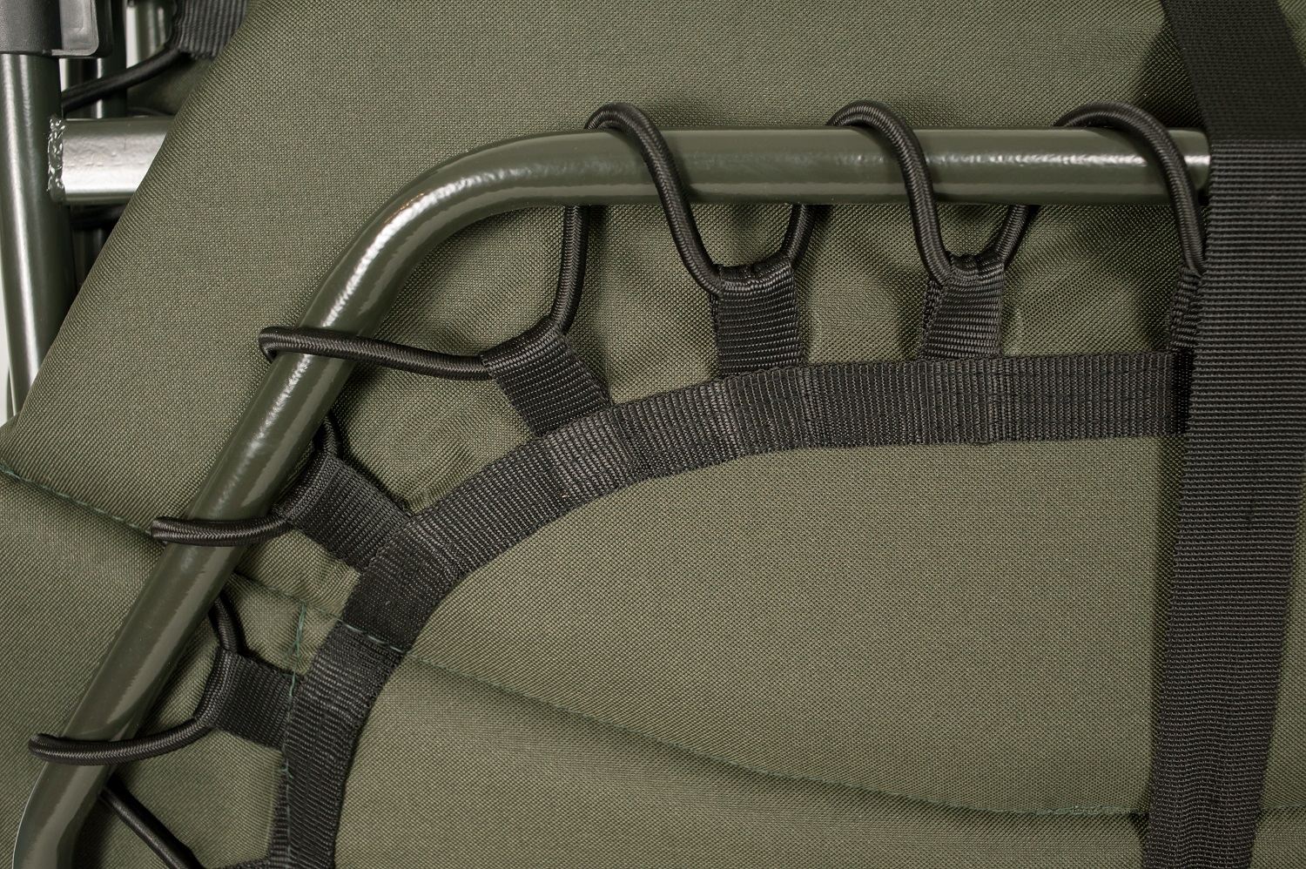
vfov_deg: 37.8
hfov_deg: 54.5
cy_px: 434
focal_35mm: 35
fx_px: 1269
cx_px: 653
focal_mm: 35
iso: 560
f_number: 8
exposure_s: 1/160
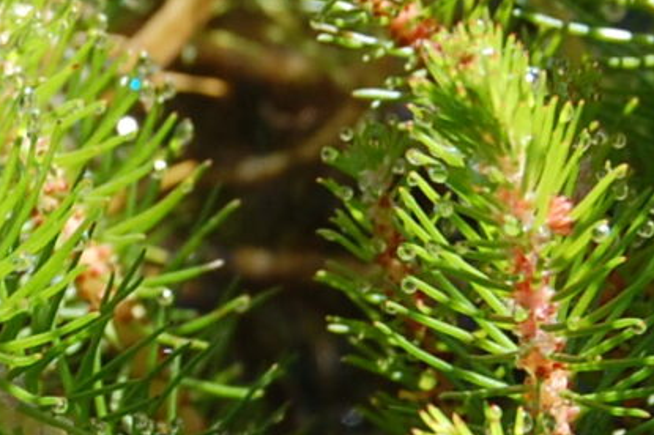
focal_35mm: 352
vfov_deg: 3.9
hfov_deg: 5.9
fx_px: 6389
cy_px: 389
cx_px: 227
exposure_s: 1/200
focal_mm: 38
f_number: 7.1
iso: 200
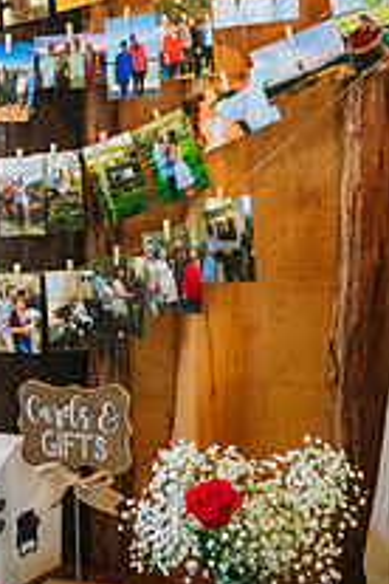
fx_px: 1199
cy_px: 217
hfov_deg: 17.9
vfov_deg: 27.2
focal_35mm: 74
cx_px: -23
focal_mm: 34
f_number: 2.8
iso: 2500
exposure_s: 1/100
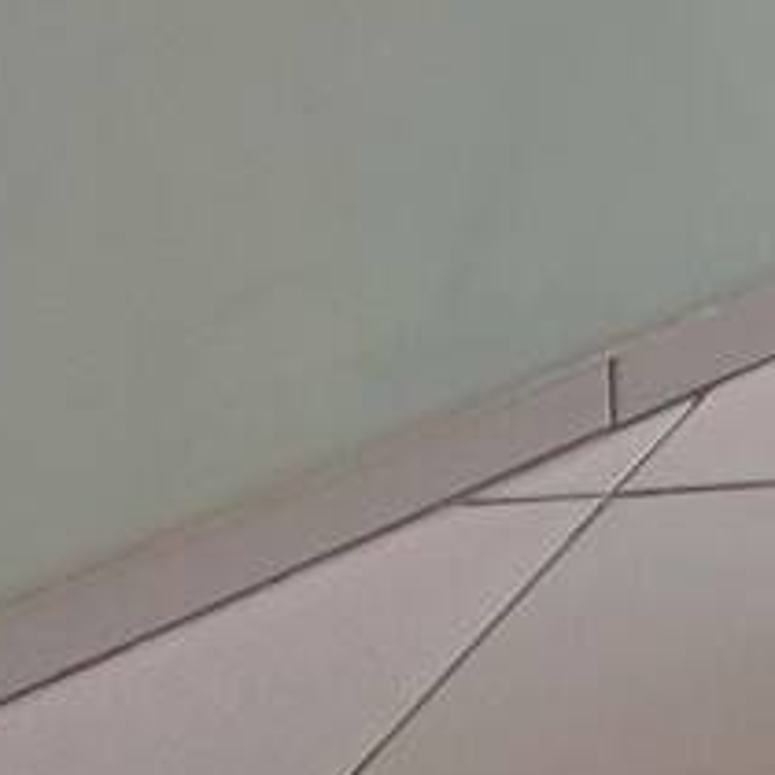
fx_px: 2153
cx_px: 2428
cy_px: -1052
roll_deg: -1.3
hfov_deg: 10.9
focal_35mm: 85
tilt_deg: -2.4
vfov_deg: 14.3
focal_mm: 2.22
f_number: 2.2
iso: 40
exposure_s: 1/175
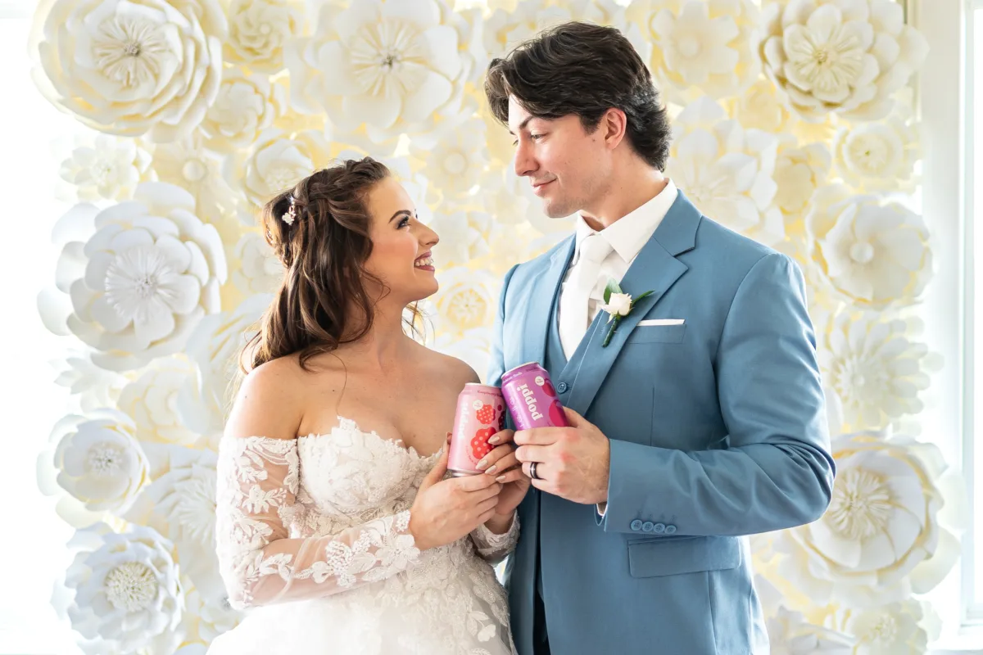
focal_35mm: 45
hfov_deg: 43.6
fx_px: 1229
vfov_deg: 29.9
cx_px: 492
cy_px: 328
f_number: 2
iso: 100
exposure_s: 1/60
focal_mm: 30
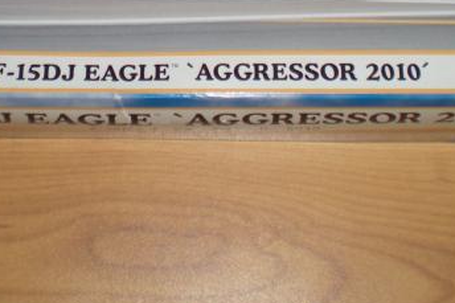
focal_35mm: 92
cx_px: 197
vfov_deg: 14.3
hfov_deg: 22.1
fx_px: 1162
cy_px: -86
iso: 64
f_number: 3.1
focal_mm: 6.3
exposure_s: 1/30
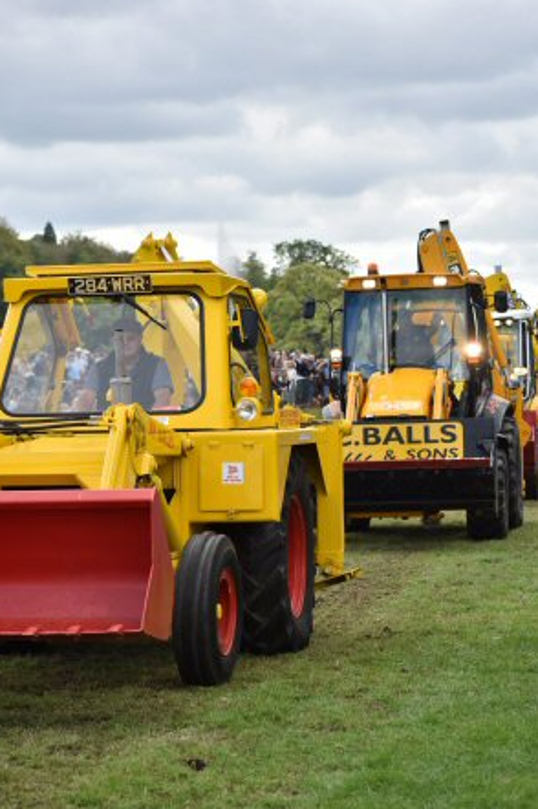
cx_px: 267
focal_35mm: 107
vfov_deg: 19.1
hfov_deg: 12.8
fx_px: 2402
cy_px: 404
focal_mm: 70
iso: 400
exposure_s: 1/1250
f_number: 5
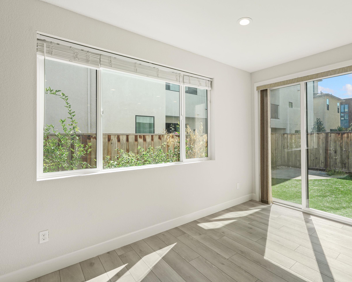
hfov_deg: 82.2
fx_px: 198
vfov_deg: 70.8
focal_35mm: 19
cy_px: 134
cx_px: 212
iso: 640
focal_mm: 16
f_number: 9
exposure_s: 1/60
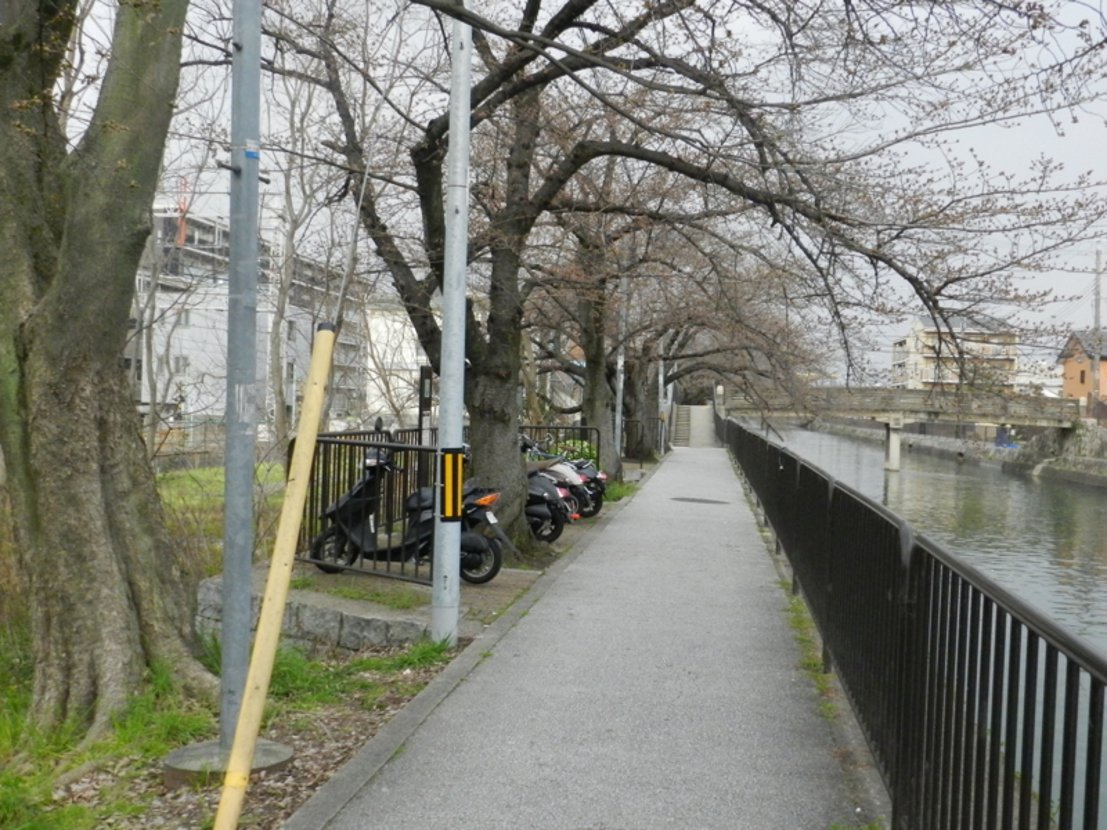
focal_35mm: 38
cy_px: 415
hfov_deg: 49.0
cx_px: 554
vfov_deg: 37.7
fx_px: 1215
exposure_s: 1/200
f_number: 4
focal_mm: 6.7
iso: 800
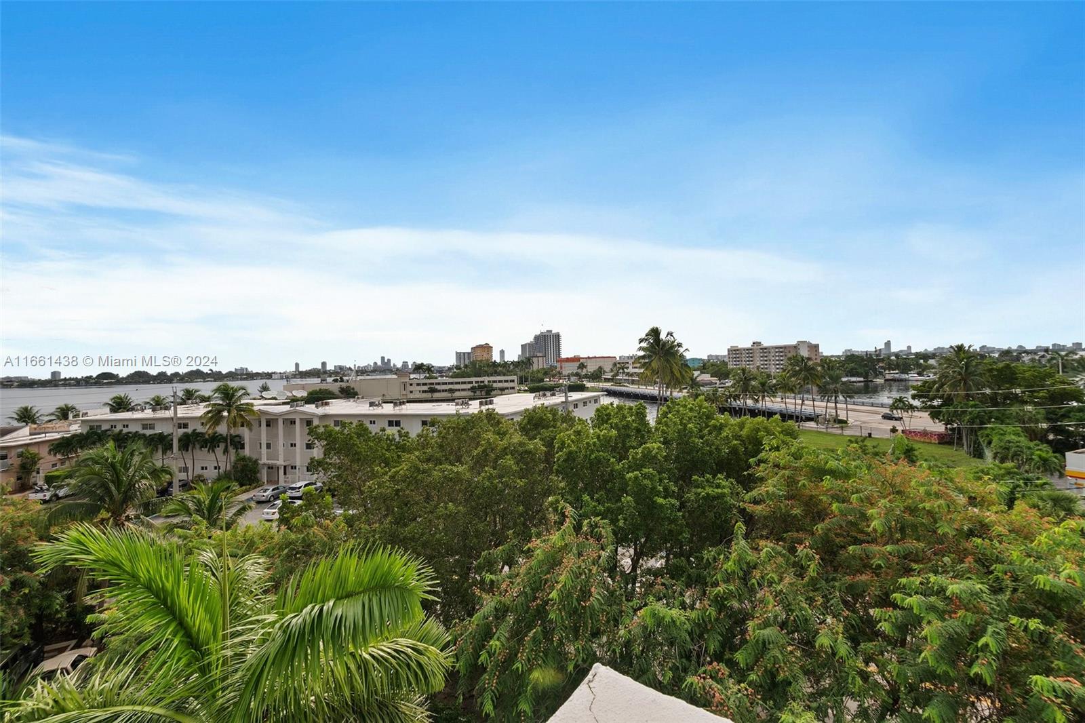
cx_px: 542
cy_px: 362
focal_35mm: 15
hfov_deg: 100.4
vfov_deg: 77.3
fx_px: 452
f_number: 8
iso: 200
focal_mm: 10
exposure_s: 1/250
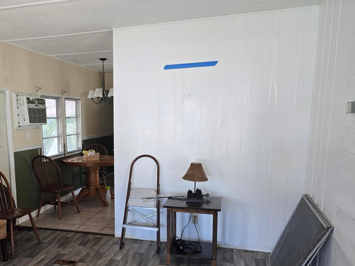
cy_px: 175
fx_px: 359
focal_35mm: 35
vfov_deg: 40.2
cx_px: 97
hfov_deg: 50.9
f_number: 1.7
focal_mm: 6.3
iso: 320
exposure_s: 1/120
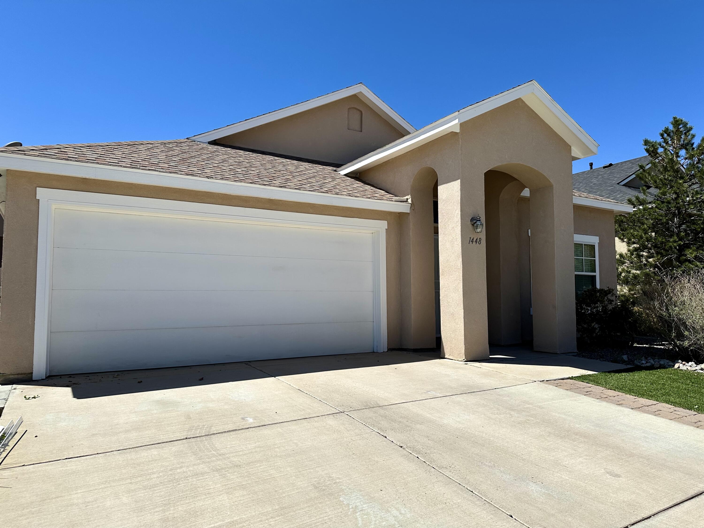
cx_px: 352
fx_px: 488
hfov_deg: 71.6
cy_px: 264
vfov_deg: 56.8
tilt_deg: +4.4
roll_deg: +0.1
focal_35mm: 24
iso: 80
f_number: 1.78
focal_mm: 6.86
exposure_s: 1/7042
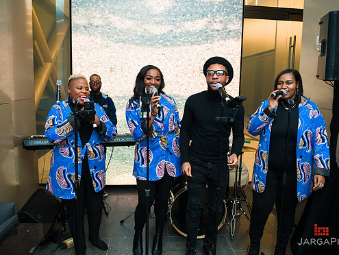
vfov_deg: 51.4
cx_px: 164
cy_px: 128
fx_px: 265
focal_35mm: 27
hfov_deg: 65.3
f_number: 3.2
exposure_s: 1/200
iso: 400
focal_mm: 24
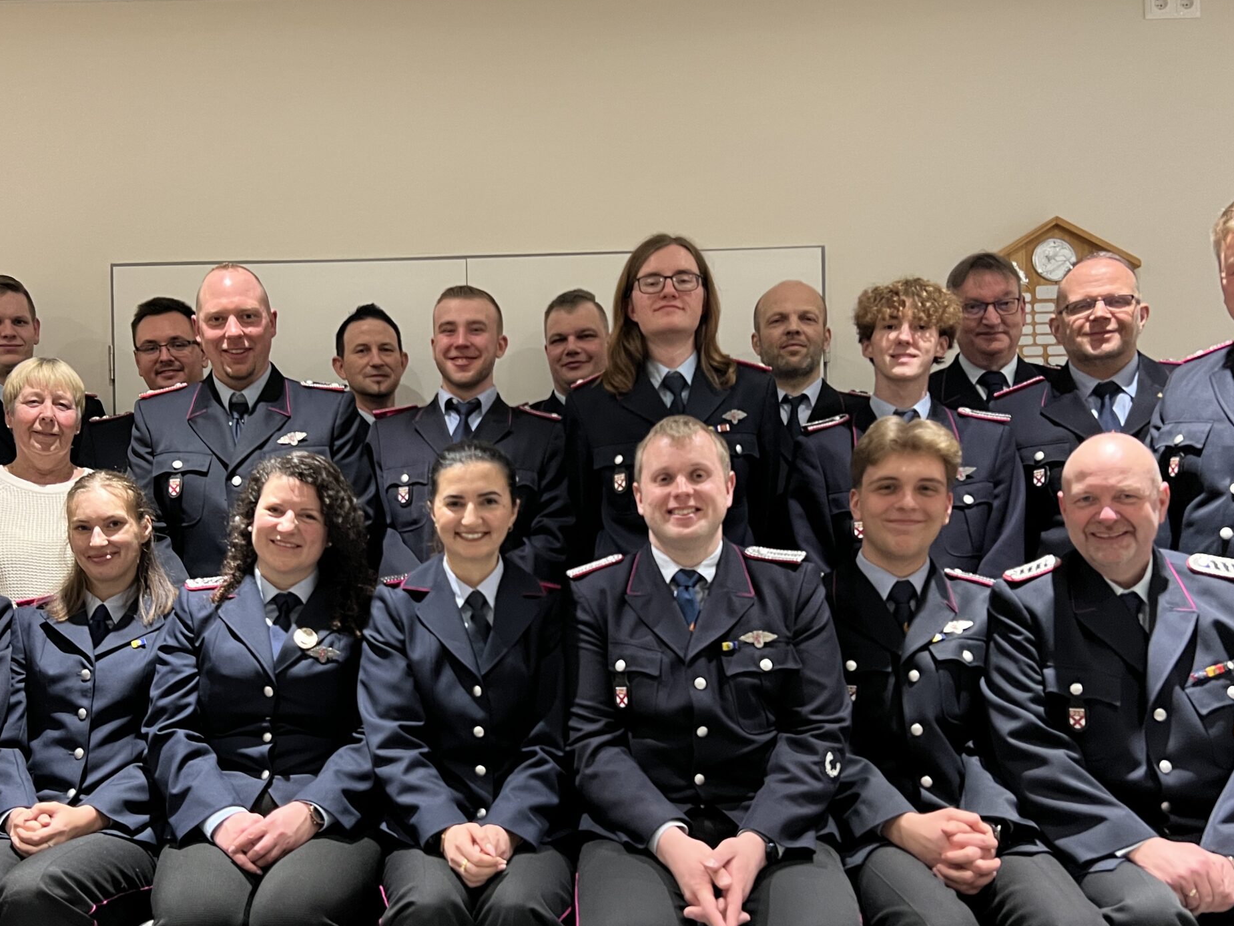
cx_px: 475
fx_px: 1283
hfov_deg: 50.9
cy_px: 578
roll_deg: +0.6
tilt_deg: +1.2
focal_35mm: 36
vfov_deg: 39.4
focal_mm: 5.7
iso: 400
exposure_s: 1/33
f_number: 1.5
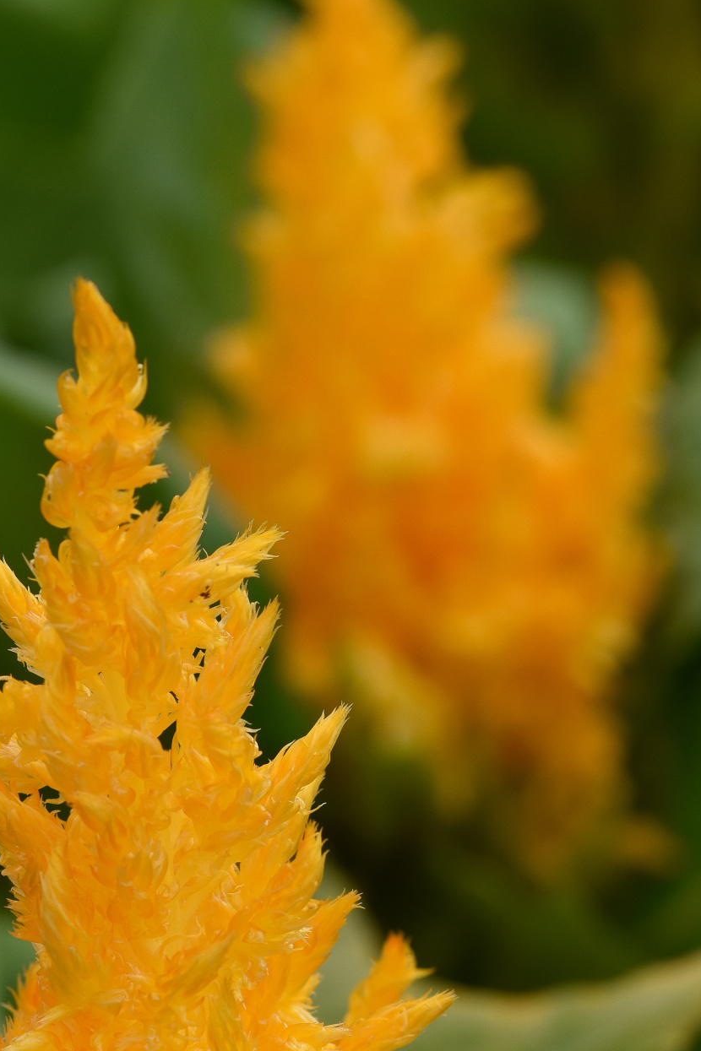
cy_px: 1237
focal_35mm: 253
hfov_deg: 5.4
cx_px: 140
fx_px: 7389
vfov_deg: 8.1
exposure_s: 1/400
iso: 400
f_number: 11
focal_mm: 105
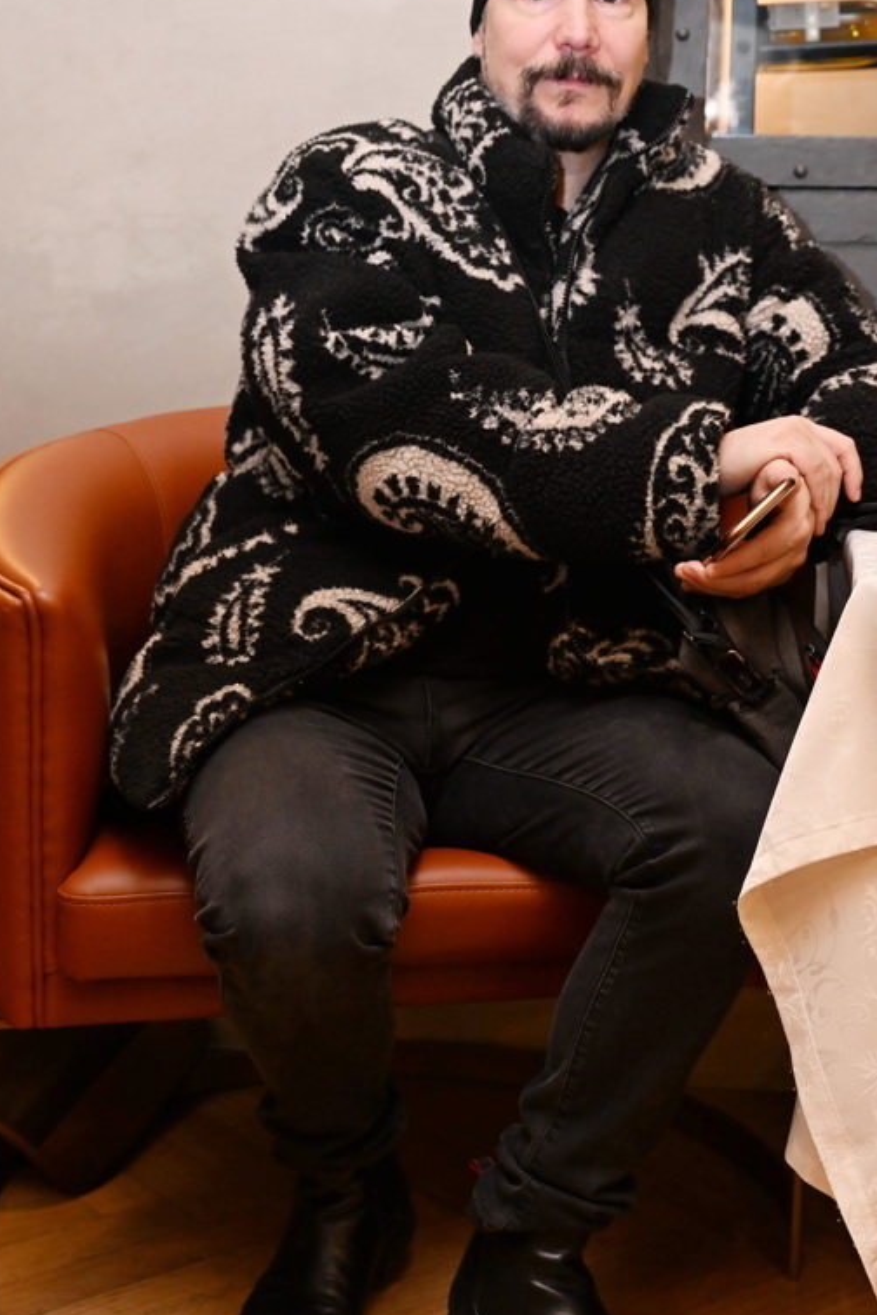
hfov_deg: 21.6
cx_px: 449
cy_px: 596
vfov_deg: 31.9
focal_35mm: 63
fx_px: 2302
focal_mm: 46
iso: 2000
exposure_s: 1/125
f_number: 5
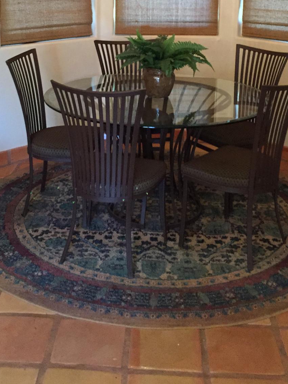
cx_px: 129
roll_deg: +0.2
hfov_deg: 28.5
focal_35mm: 51
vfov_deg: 35.5
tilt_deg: -7.6
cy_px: 48
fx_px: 566
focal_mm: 4.15
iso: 250
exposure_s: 1/20
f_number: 2.2
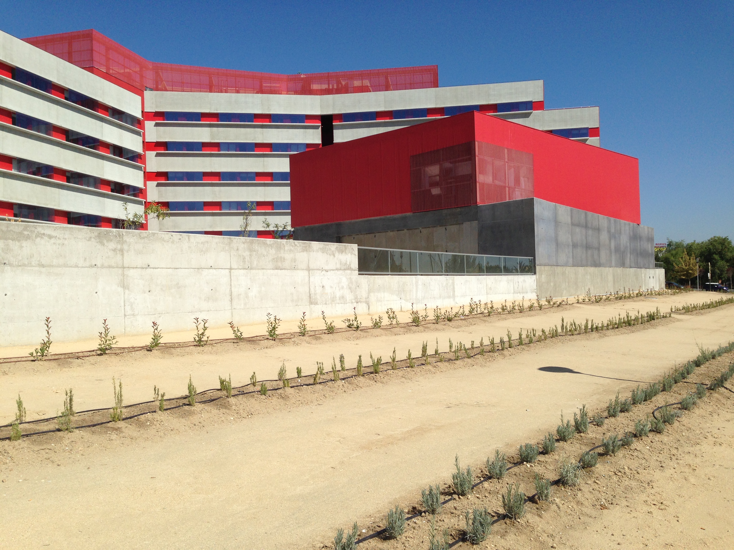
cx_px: 367
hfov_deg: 55.4
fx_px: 700
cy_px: 275
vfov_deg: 42.9
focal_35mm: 33
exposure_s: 1/2710
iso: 50
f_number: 2.4
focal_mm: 4.13
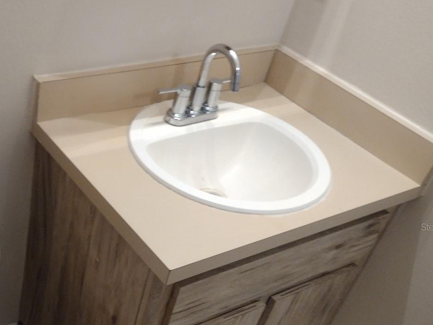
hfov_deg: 39.8
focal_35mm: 46
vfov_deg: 31.2
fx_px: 575
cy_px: 227
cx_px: 96
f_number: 1.7
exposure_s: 1/40
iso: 472
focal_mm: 4.71
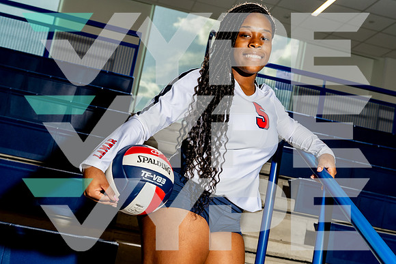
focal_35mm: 49
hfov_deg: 40.3
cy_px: 132
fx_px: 539
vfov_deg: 27.5
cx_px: 198
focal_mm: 49
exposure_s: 1/250
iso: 250
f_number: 5.6
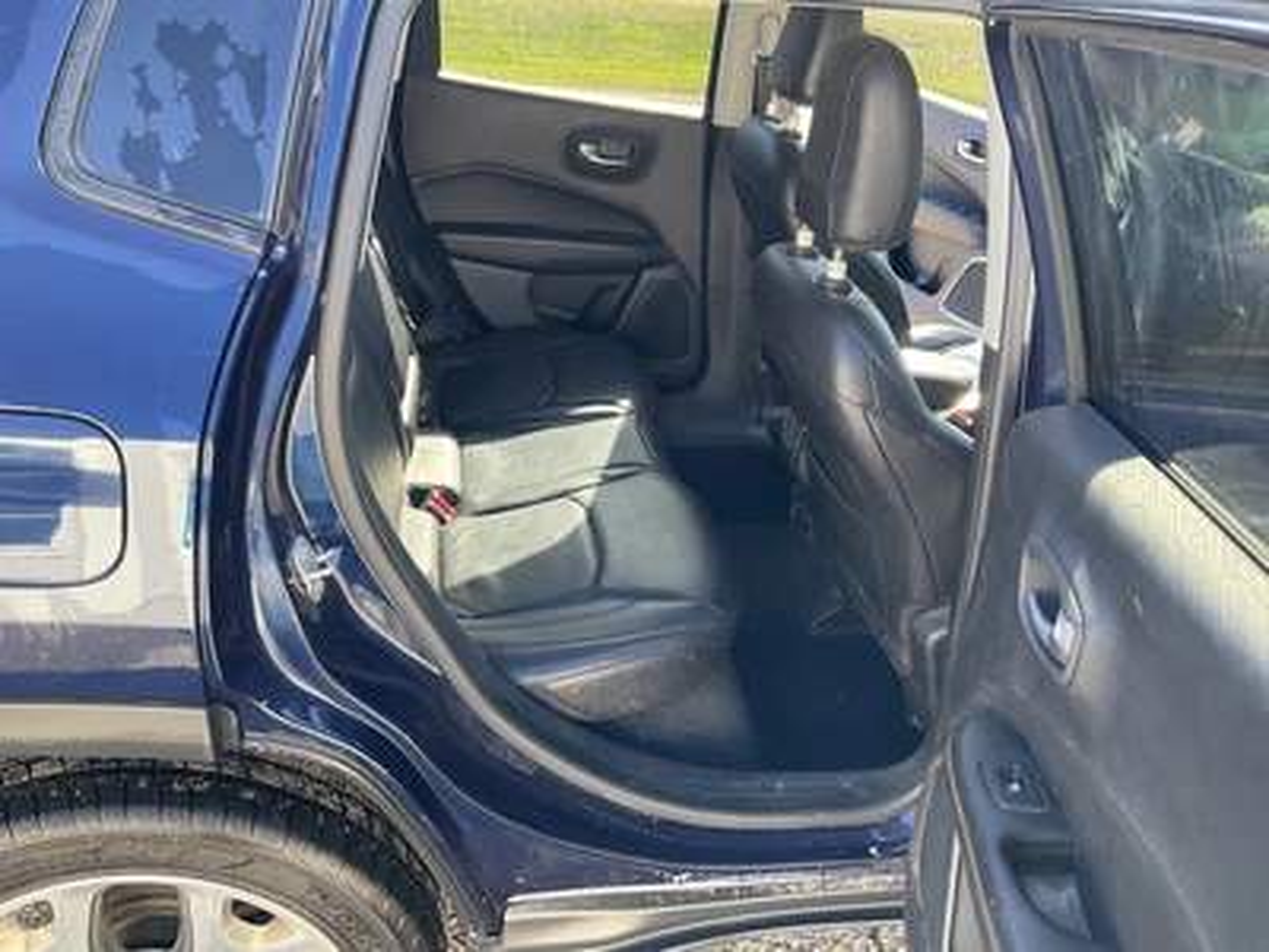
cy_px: 476
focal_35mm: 29
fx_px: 1063
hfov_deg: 61.7
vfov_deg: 48.2
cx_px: 634
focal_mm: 3
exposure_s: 1/122
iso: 50
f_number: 1.8
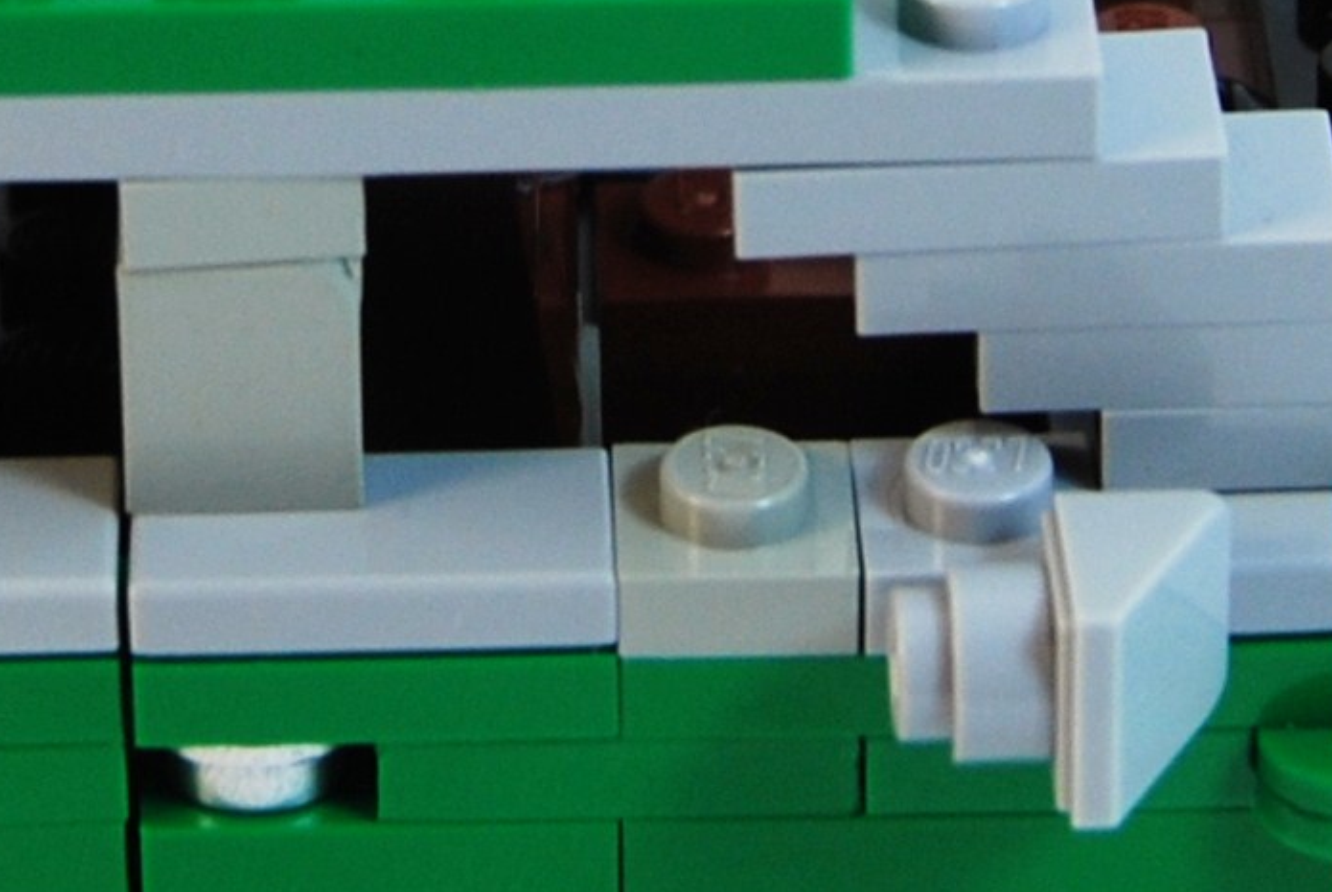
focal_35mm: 234
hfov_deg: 8.8
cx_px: 98
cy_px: -441
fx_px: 8667
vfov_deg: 5.8
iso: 200
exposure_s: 1/125
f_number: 5.6
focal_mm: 28
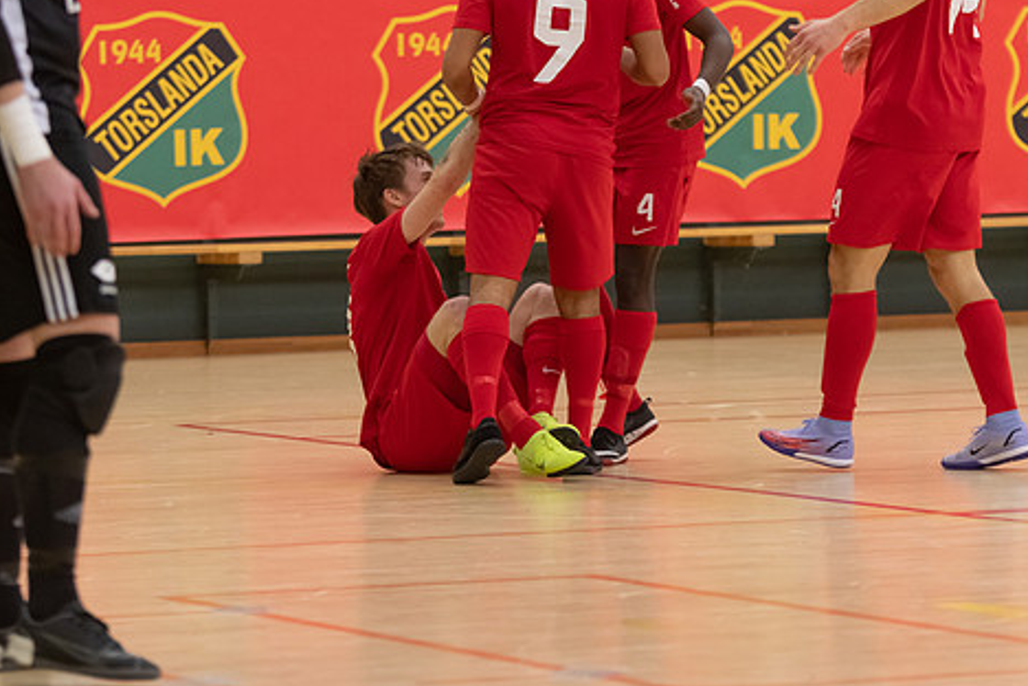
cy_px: 392
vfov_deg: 6.1
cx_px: 420
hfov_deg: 9.1
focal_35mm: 227
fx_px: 6482
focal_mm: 122
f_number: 2.8
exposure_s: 1/800
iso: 800
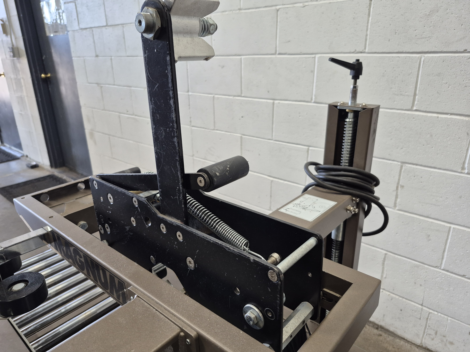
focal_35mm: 23
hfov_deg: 73.9
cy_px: 176
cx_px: 235
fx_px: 312
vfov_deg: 58.9
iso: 200
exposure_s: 1/120
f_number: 1.8
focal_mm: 5.4
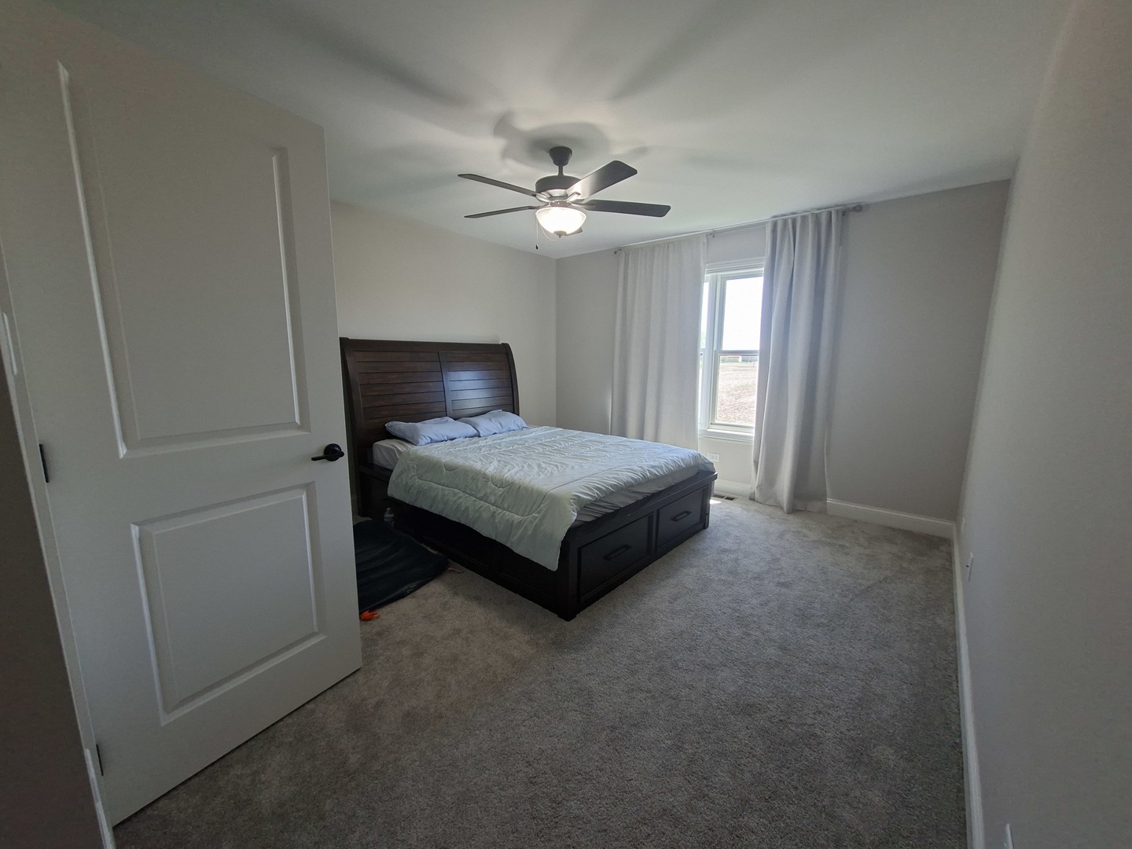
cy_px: 424
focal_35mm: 13
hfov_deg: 106.2
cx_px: 566
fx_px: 425
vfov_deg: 89.9
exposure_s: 1/40
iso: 100
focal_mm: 1.74
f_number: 2.2
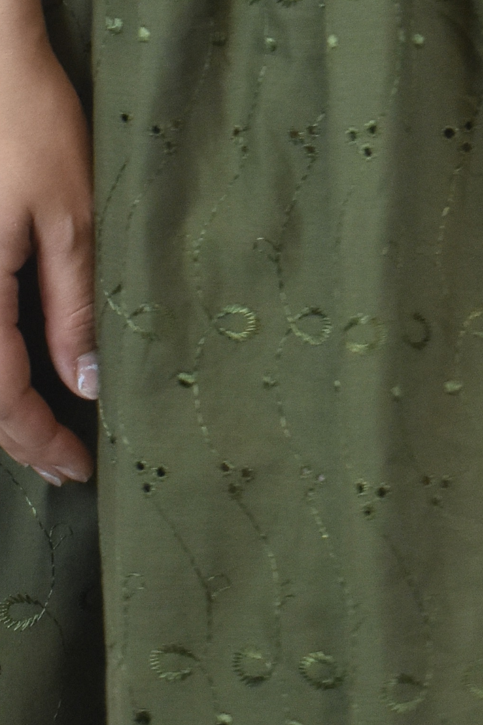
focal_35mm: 270
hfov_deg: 5.1
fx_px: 5433
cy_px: -551
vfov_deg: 7.4
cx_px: 538
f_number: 16
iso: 1600
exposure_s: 1/40
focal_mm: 46
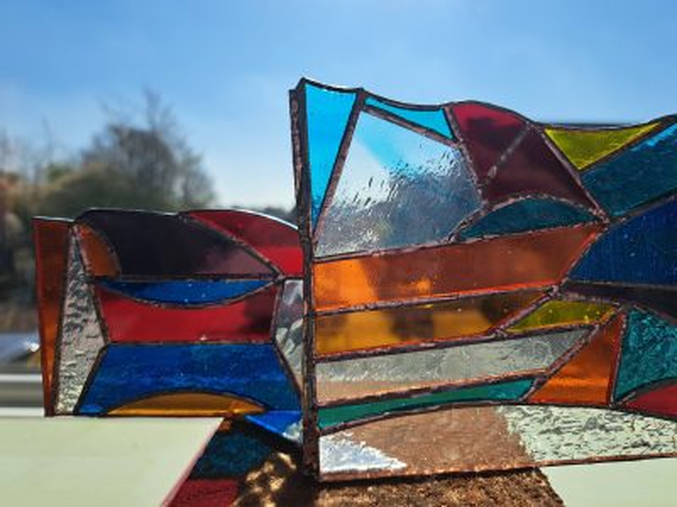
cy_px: 254
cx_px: 338
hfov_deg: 71.6
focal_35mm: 24
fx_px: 469
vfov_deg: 56.8
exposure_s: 1/1812
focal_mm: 5.23
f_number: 1.8
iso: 50
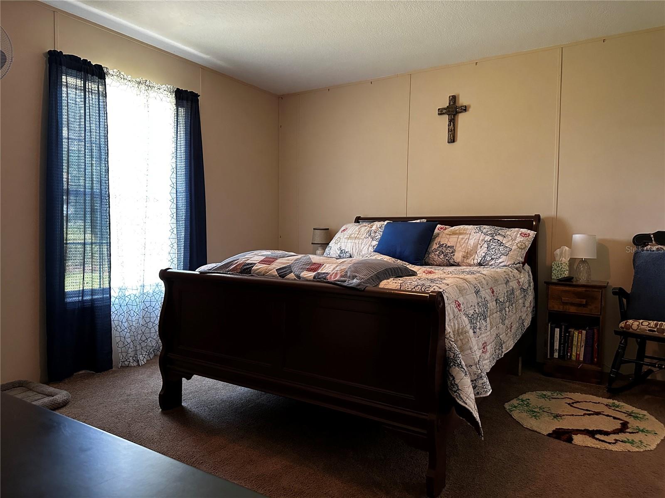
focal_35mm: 24
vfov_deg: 56.8
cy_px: 249
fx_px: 461
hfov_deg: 71.6
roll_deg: -1.3
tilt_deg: -2.1
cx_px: 332
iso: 500
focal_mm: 6.86
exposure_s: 1/60
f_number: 1.78
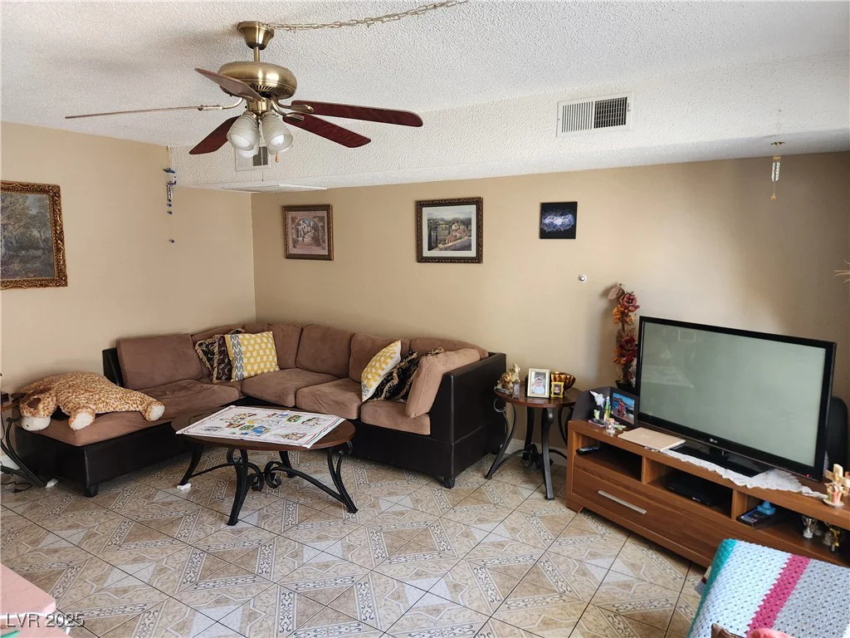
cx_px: 425
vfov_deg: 58.9
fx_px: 565
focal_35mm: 23
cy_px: 319
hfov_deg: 73.9
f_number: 1.8
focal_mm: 5.4
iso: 500
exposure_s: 1/120
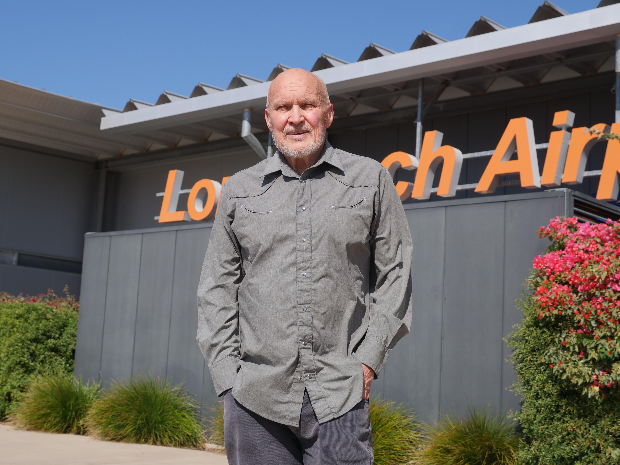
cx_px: 306
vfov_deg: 27.5
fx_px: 949
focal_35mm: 53
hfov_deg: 36.2
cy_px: 236
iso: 200
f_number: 5
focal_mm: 26
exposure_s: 1/1600
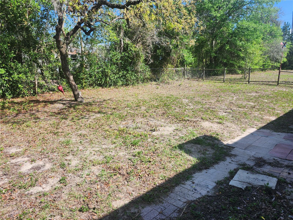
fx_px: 195
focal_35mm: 23
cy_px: 110
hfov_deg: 73.9
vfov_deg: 58.9
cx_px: 146
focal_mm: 5.54
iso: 25
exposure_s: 1/761
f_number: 1.8
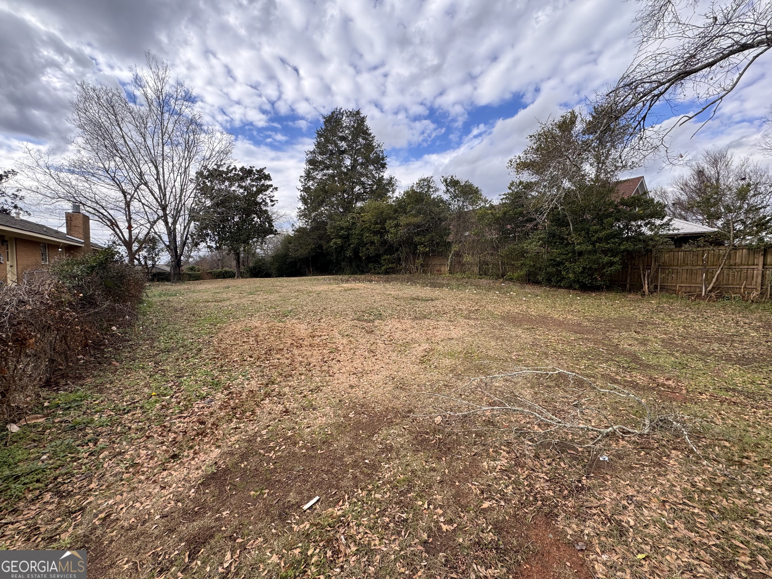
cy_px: 290
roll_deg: -0.3
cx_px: 386
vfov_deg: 85.7
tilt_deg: -3.3
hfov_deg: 102.1
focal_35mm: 14
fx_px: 312
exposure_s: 1/515
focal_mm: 2.22
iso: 50
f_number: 2.2
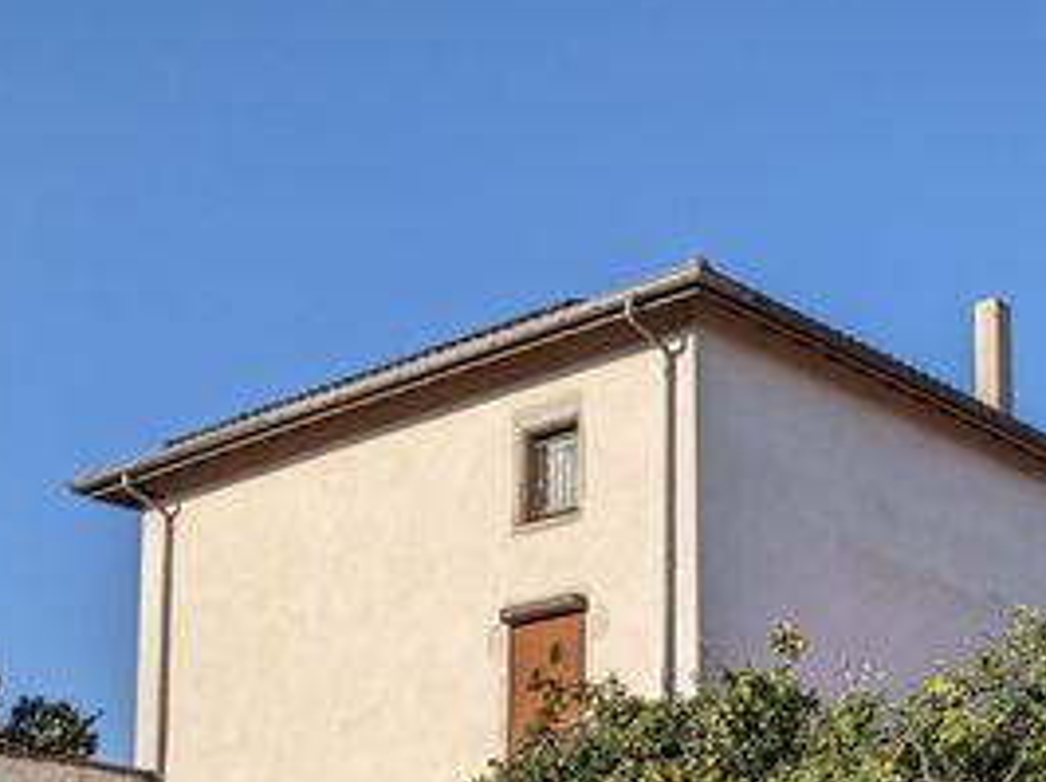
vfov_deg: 22.6
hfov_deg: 29.9
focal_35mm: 61
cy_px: 861
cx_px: 1003
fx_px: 1842
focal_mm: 4.38
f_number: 1.73
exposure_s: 1/3906
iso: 56
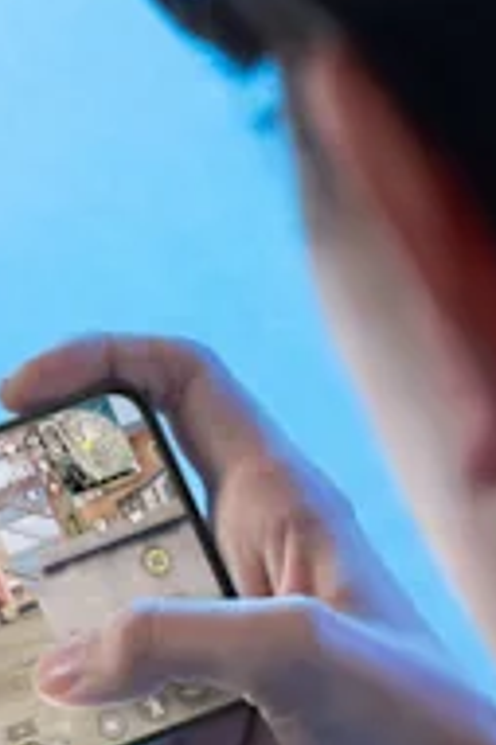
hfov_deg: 6.1
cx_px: 129
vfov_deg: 9.0
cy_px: 1024
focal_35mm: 225
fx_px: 4658
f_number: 8
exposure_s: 1/20
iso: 1600
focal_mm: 70
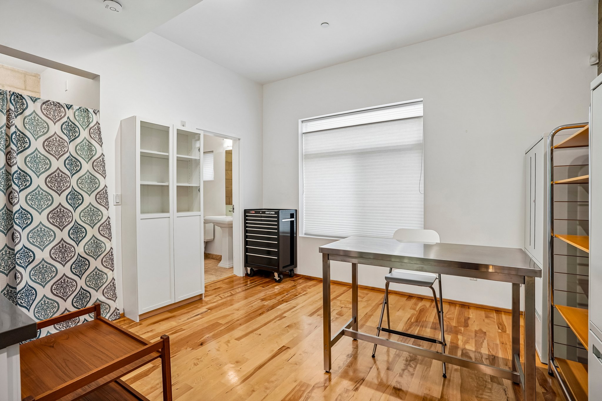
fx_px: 268
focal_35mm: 16
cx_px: 301
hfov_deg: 96.7
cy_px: 200
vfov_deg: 73.7
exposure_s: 1/13
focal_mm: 16
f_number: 8
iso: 400
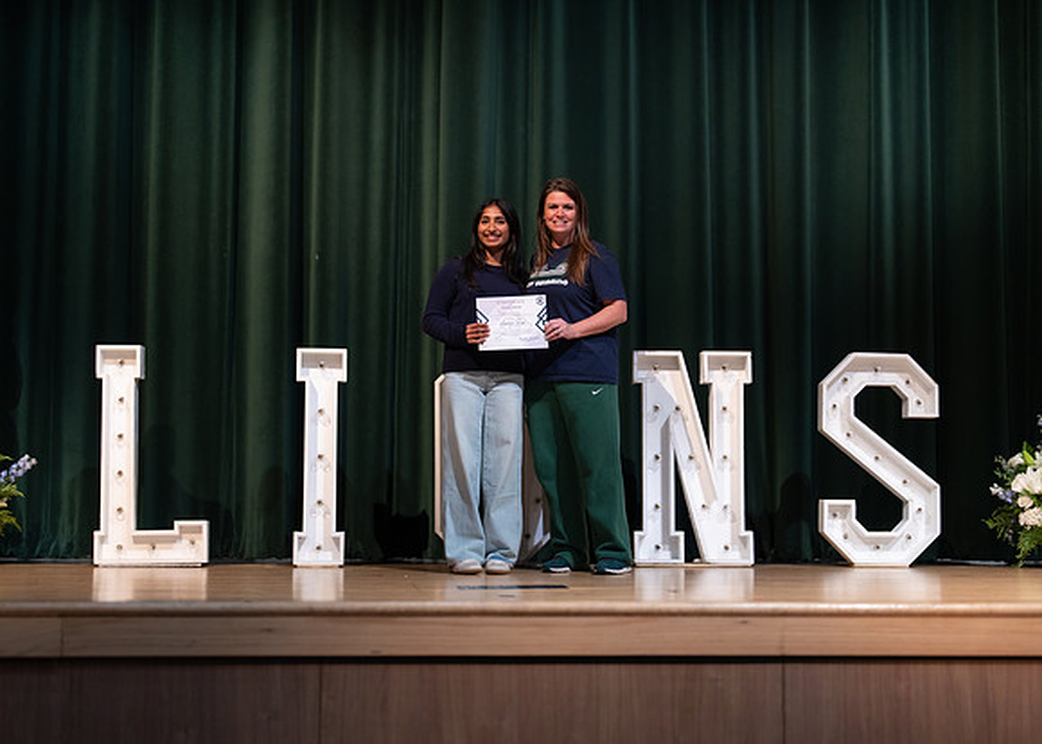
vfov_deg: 25.9
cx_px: 521
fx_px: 1617
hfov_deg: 35.7
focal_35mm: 55
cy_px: 372
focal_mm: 50
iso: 640
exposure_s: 1/320
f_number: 1.2
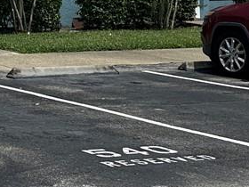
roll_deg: +0.5
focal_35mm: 137
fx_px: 985
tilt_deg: +2.6
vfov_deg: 10.5
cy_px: -77
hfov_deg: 13.5
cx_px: -130
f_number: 1.78
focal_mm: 6.86
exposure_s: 1/6211
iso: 80
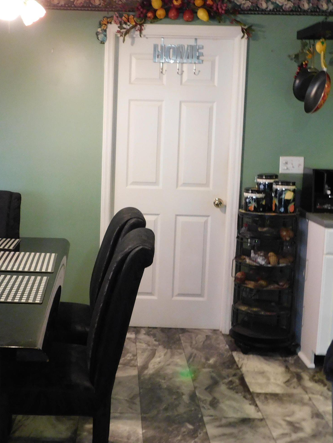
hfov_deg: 30.6
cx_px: 107
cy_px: 200
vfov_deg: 40.4
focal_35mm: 47
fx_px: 603
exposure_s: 1/10
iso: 400
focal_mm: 5.3
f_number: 3.2
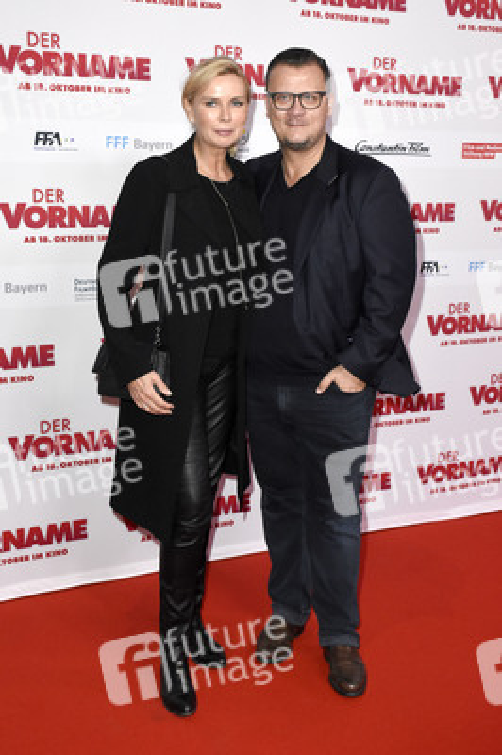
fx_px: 849
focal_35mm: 40
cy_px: 378
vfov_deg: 48.0
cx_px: 251
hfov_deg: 33.0
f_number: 6.3
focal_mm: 27
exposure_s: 1/160
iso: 3200
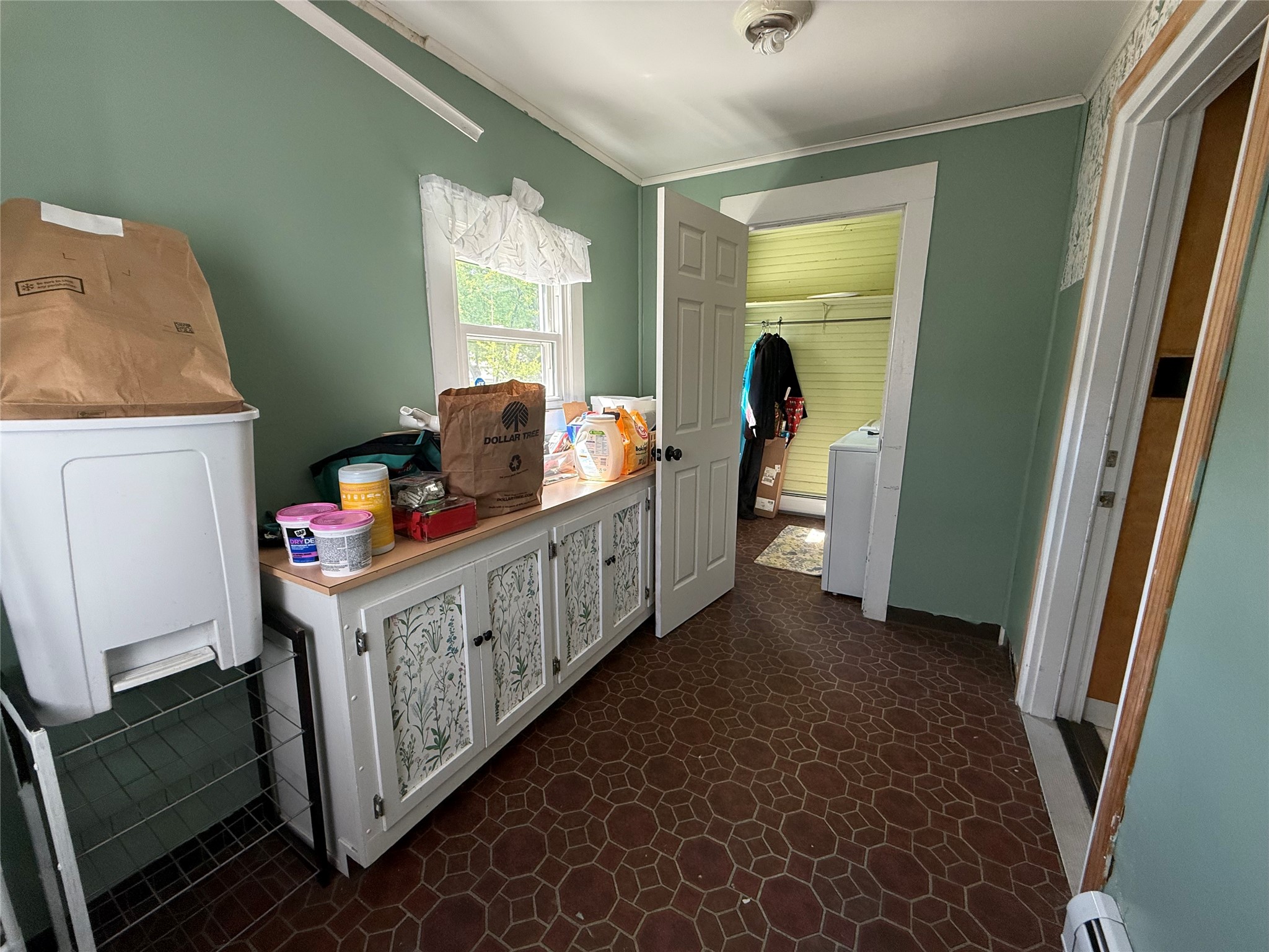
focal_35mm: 14
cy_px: 476
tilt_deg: -12.1
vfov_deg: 85.7
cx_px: 634
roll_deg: -0.2
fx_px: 513
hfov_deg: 102.1
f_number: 2.2
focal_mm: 2.22
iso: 160
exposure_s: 1/99
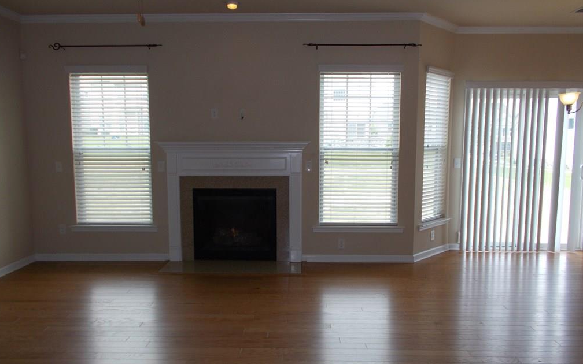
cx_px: 288
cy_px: 191
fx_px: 445
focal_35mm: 28
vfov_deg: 44.5
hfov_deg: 66.5
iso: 80
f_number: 3.2
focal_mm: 4.6
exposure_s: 1/80
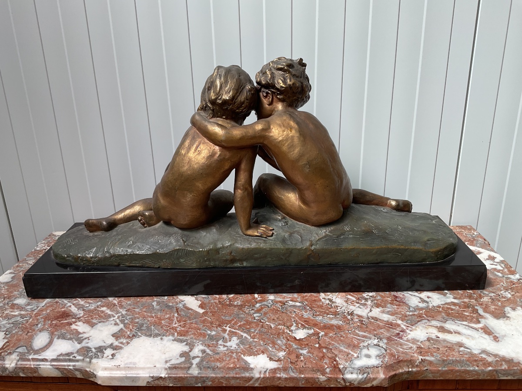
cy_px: 196
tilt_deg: -19.4
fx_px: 437
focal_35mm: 29
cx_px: 261
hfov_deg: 61.7
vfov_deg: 48.2
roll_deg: +1.5
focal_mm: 3
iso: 16
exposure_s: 1/149
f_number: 1.8
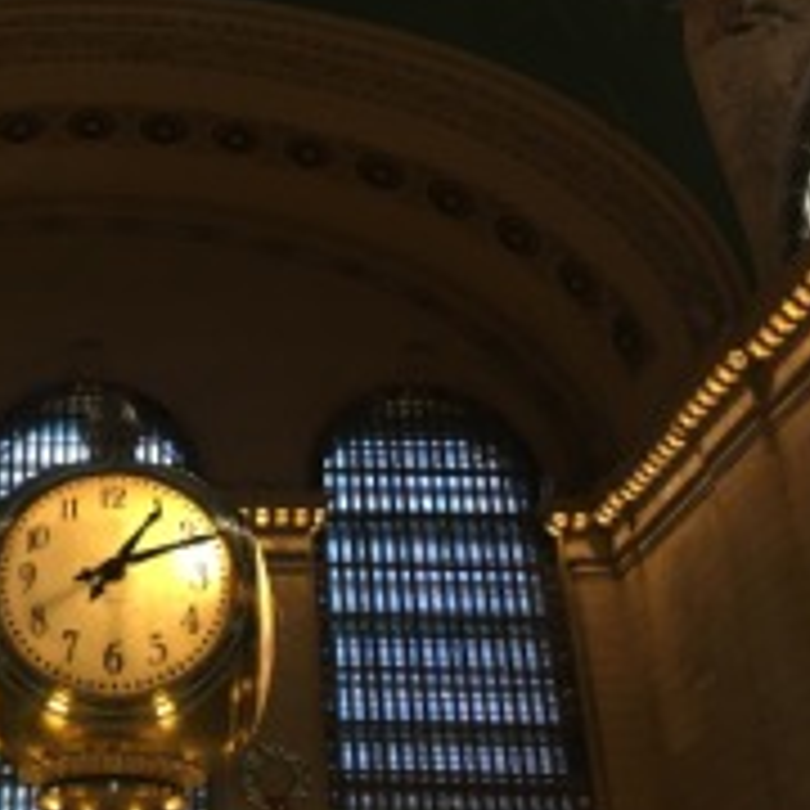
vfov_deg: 32.7
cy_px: 477
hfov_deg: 31.1
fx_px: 1377
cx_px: 63
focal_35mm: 52
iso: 125
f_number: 2.2
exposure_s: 1/30
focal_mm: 4.15
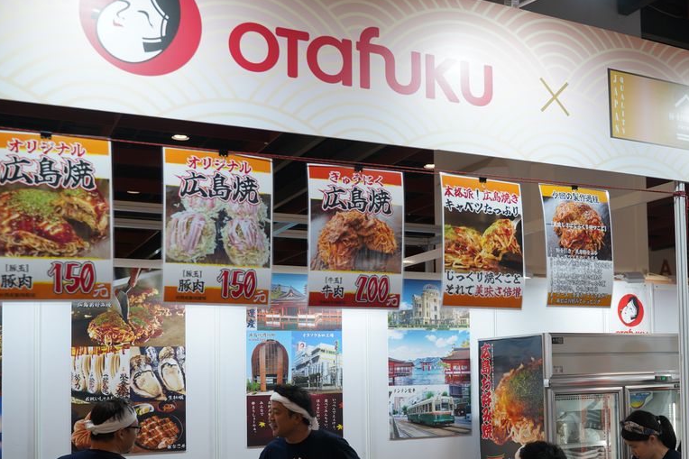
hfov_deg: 43.1
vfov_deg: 30.2
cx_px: 517
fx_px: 842
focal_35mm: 44
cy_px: 322
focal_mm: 28
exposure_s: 1/60
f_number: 4
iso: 200
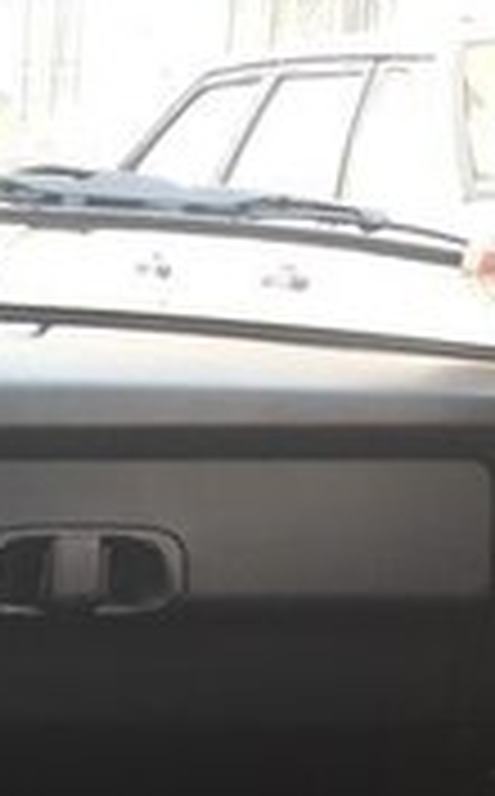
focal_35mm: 107
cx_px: -702
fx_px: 2319
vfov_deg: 19.2
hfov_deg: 10.5
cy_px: 695
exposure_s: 1/50
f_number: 1.7
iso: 80
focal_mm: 3.71
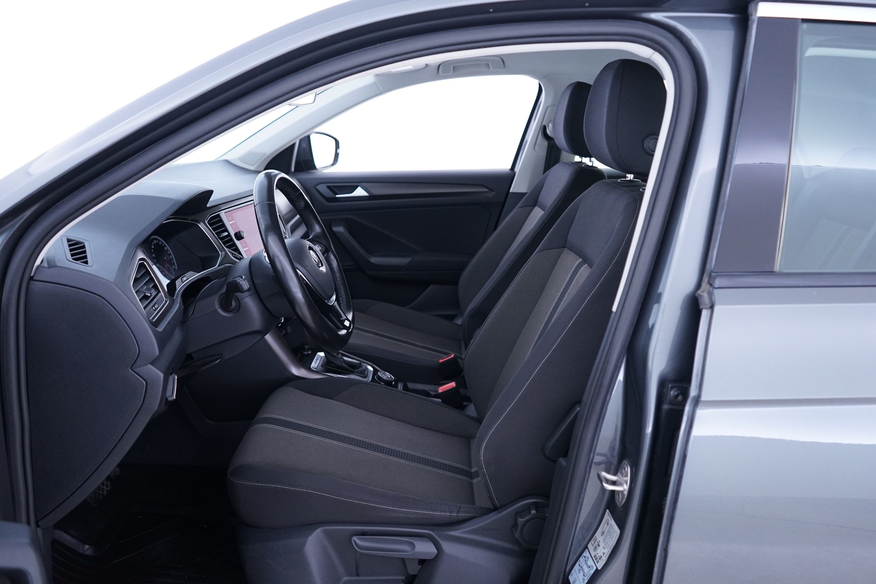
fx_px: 681
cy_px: 292
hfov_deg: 65.5
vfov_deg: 46.4
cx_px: 438
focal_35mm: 28
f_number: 3.5
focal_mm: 28
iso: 1250
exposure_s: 1/13
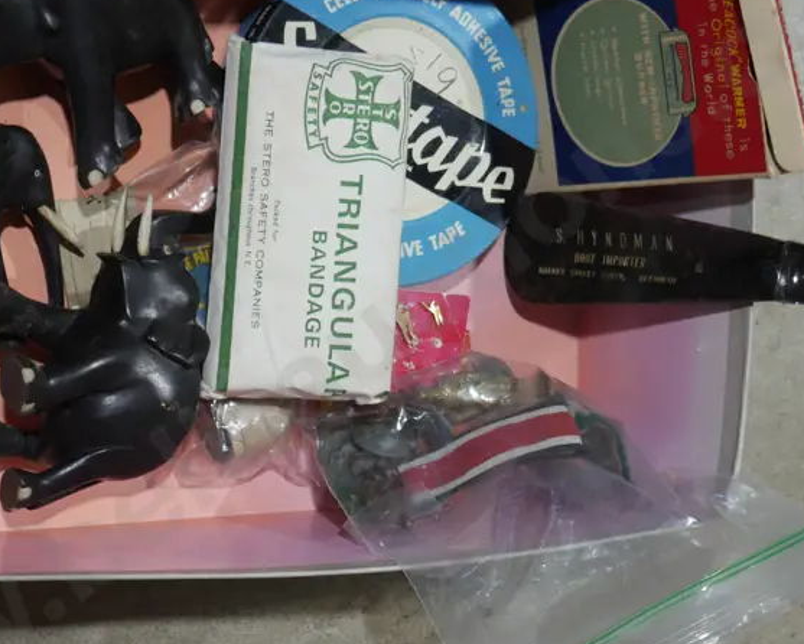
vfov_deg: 19.4
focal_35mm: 79
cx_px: 378
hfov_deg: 24.1
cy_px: 337
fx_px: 1880
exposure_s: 1/60
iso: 250
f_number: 4.7
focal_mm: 22
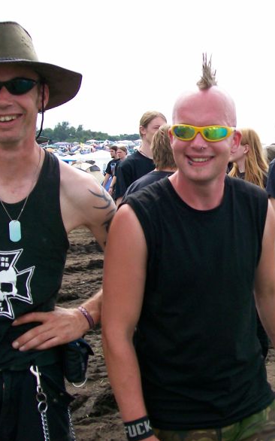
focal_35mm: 52
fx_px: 624
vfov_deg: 38.9
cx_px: 207
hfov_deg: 24.6
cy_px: 217
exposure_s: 1/785
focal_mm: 6
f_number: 2.7
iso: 80
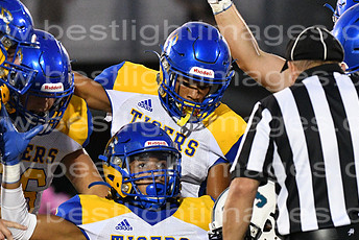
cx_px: 185
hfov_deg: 2.7
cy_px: 193
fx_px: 7565
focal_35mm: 758
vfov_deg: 1.8
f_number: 4.5
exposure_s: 1/800
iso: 8000
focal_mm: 300
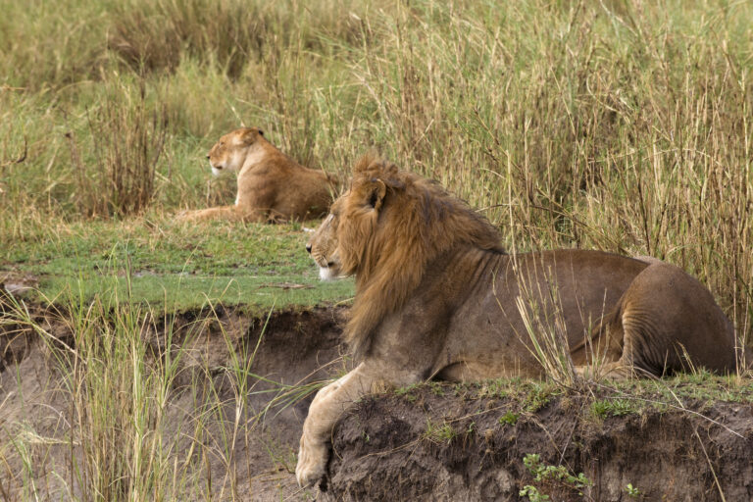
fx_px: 4183
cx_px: 376
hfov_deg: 10.3
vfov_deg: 6.9
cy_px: 251
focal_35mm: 200
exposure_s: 1/100
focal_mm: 200
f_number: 13
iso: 500
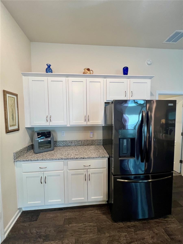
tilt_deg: -2.0
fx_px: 92
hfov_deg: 89.9
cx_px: 92
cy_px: 122
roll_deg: +1.0
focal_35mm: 13
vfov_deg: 106.2
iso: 125
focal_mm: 1.57
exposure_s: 1/60
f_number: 1.8
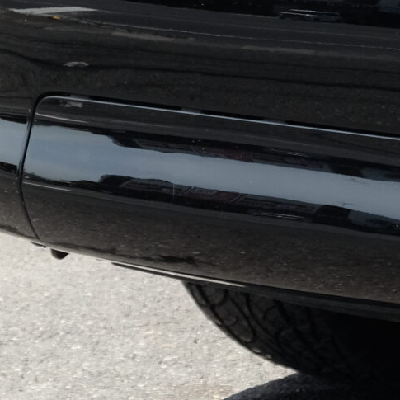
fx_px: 2994
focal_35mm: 229
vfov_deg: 7.6
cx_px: 675
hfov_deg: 7.5
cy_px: -1
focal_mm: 34.3
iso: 400
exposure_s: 1/350
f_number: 6.4
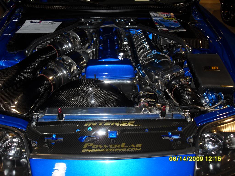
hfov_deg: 54.0
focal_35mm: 34
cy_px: 88
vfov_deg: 41.8
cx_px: 118
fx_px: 231
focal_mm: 6.3
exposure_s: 1/45
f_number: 2.8
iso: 100
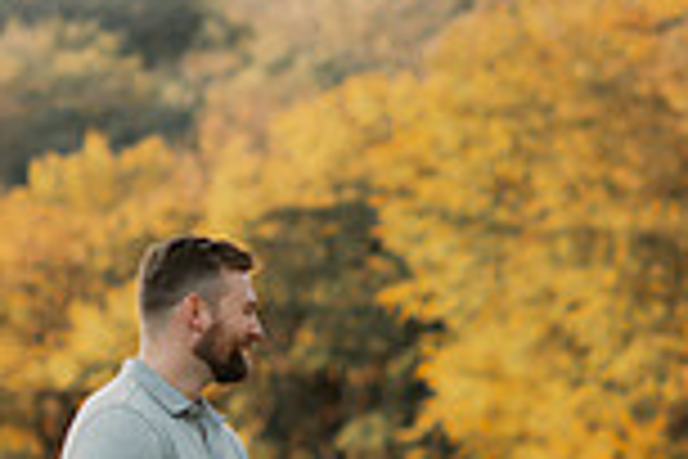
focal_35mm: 323
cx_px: 827
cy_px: 695
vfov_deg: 4.2
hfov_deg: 6.3
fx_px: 6172
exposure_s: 1/250
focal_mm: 85
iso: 125
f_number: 2.2
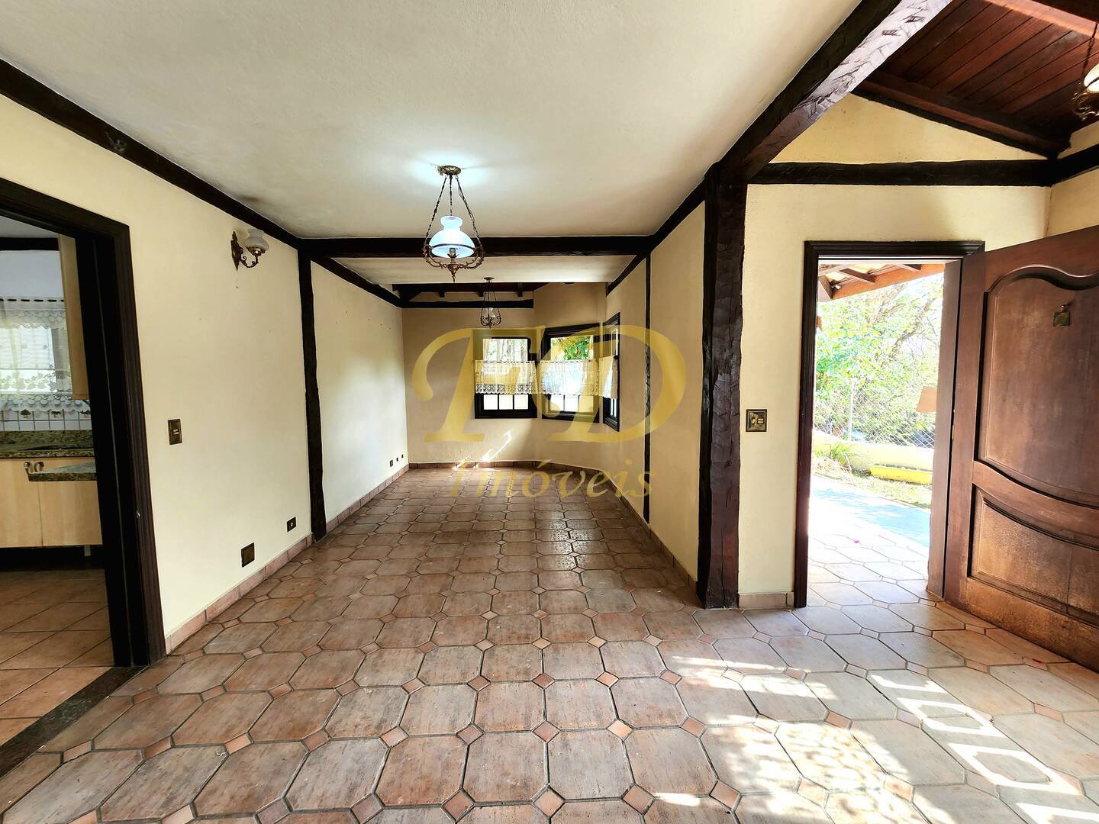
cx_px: 550
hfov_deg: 106.2
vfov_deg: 89.9
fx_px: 413
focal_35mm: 13
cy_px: 412
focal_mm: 2.2
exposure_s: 1/60.2
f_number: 2.2
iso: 50
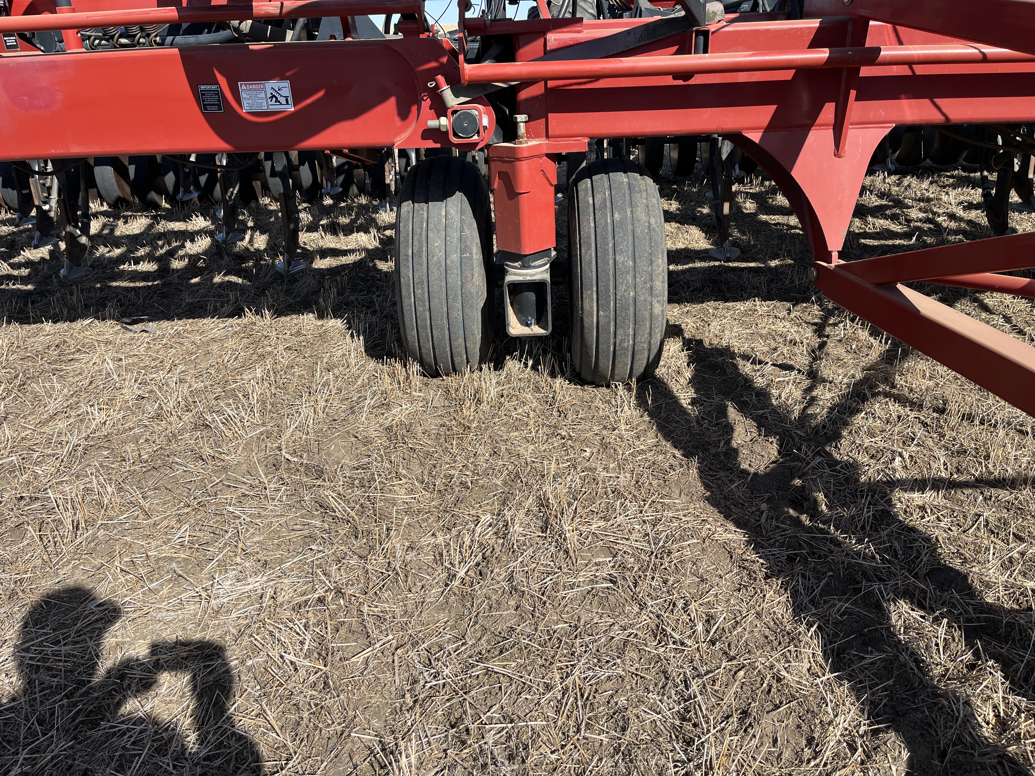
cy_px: 388
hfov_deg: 67.3
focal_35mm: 26
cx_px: 518
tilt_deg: -26.2
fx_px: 777
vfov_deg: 53.1
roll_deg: +1.2
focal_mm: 5.1
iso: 50
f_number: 1.6
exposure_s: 1/2410
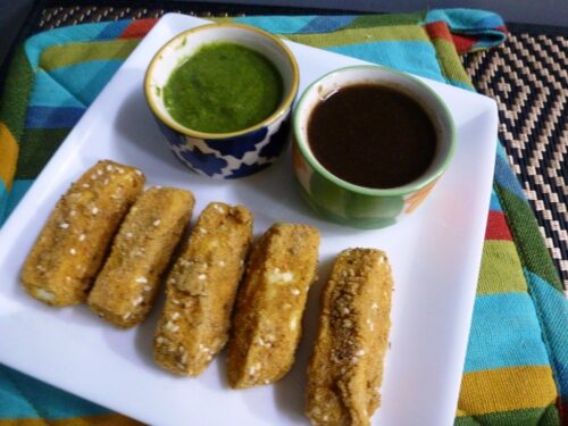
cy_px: 213
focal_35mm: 24
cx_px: 284
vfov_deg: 56.8
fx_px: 394
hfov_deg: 71.6
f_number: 3.3
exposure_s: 1/6
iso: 400
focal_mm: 4.3
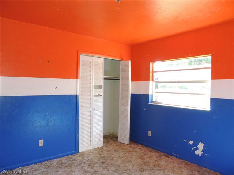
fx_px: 162
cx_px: 117
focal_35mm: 24
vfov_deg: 56.8
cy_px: 88
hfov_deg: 71.6
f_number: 3
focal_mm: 4.3
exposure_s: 1/40
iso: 125
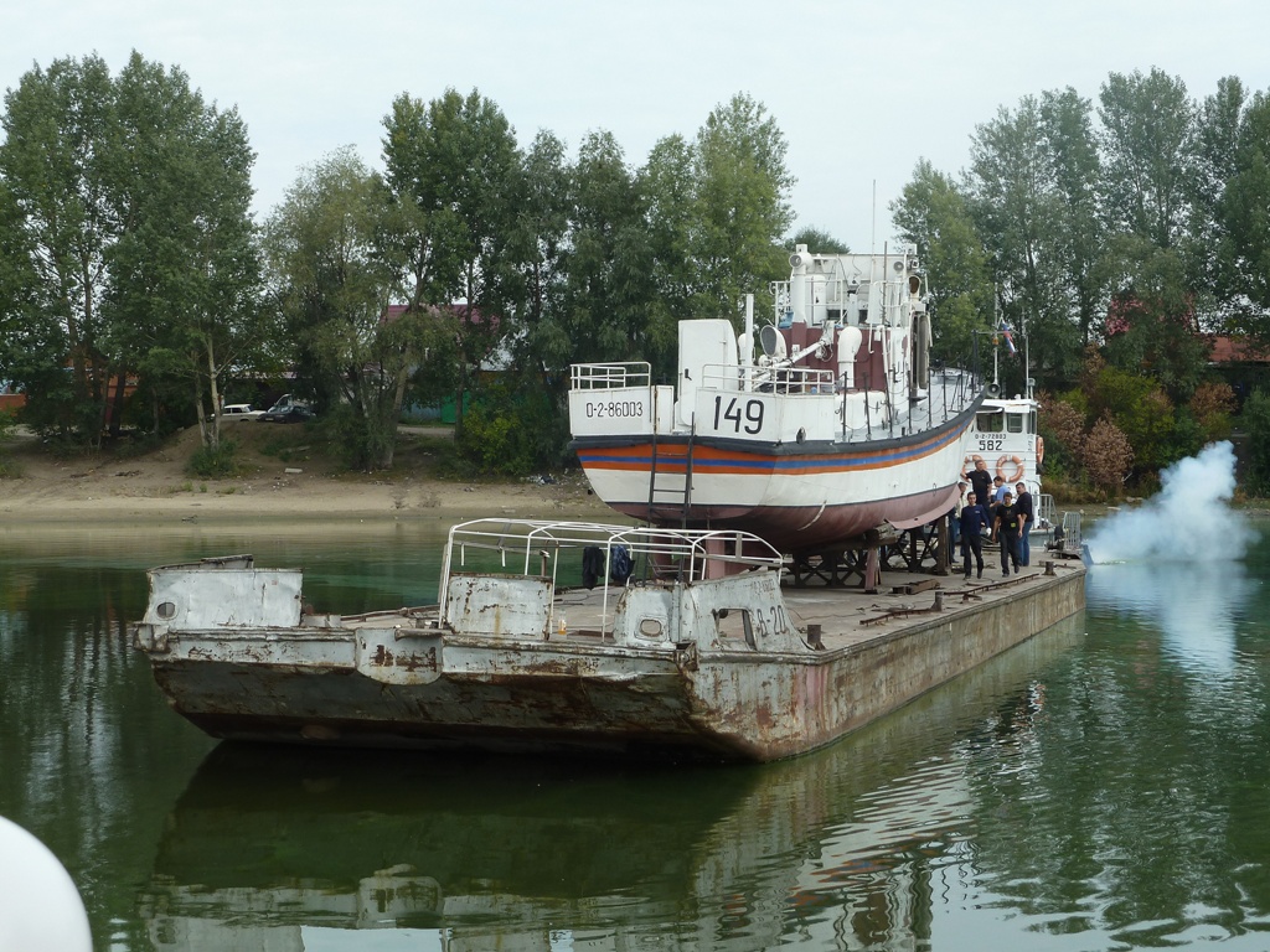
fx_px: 2458
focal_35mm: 67
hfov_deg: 29.0
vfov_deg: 21.9
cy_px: 476
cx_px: 635
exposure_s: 1/250
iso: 80
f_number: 4.1
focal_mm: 11
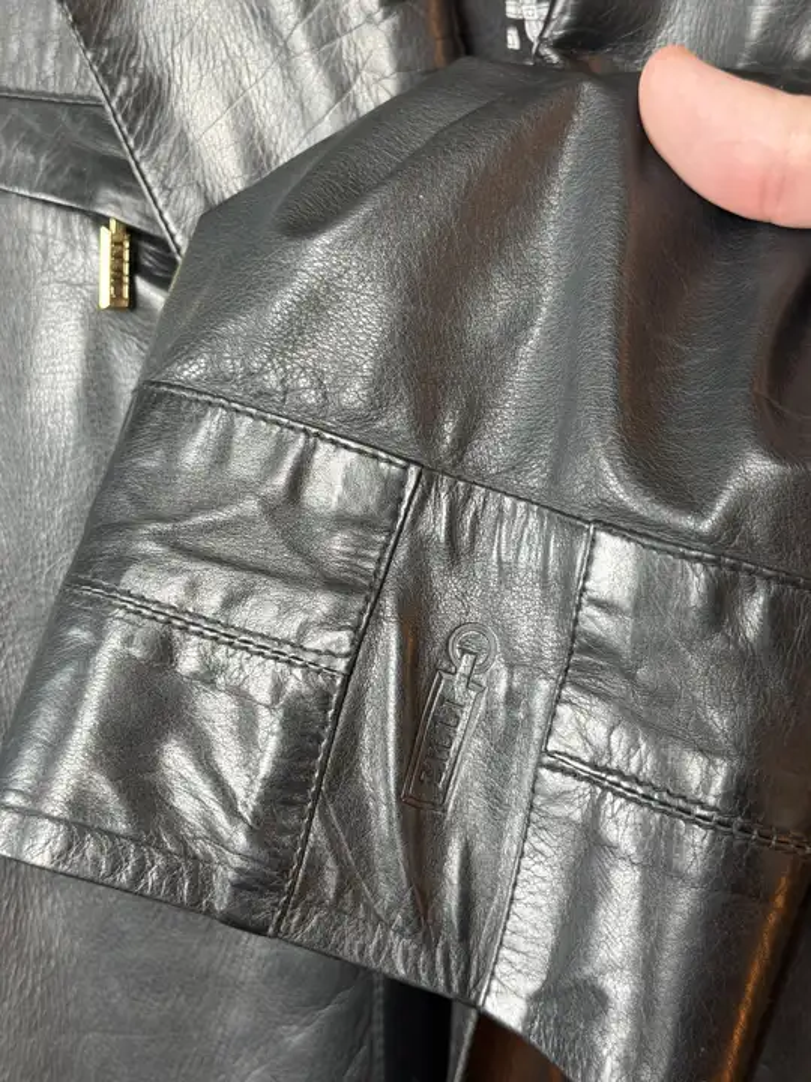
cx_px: 406
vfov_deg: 39.7
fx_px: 1499
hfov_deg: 30.3
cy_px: 541
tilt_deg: -9.9
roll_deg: +2.2
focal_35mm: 48
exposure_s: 1/50
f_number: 1.78
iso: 200
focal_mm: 6.76
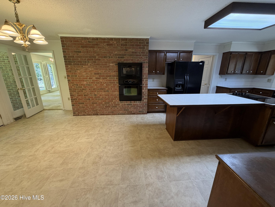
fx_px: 111
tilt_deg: -16.6
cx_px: 138
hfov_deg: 102.1
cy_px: 104
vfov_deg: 85.7
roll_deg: -0.1
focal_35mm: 14
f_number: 2.2
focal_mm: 2.22
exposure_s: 1/60
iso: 200
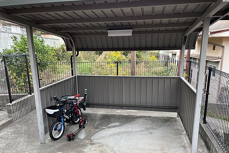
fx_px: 178
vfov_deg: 46.3
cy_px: 88
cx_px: 113
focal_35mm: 28
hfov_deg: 65.5
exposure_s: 1/125
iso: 32
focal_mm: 4.2
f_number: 1.6
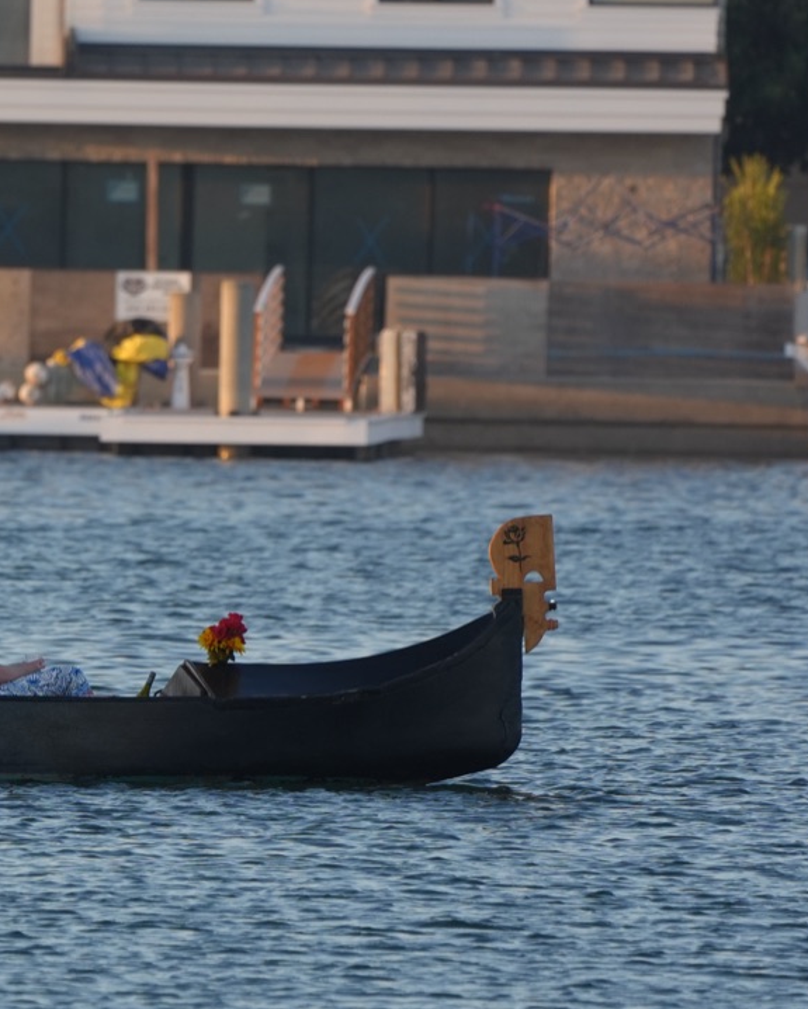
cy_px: 539
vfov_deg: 2.3
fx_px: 25183
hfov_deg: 1.8
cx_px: -385
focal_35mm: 843
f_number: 5.6
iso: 400
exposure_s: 1/320
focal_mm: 315
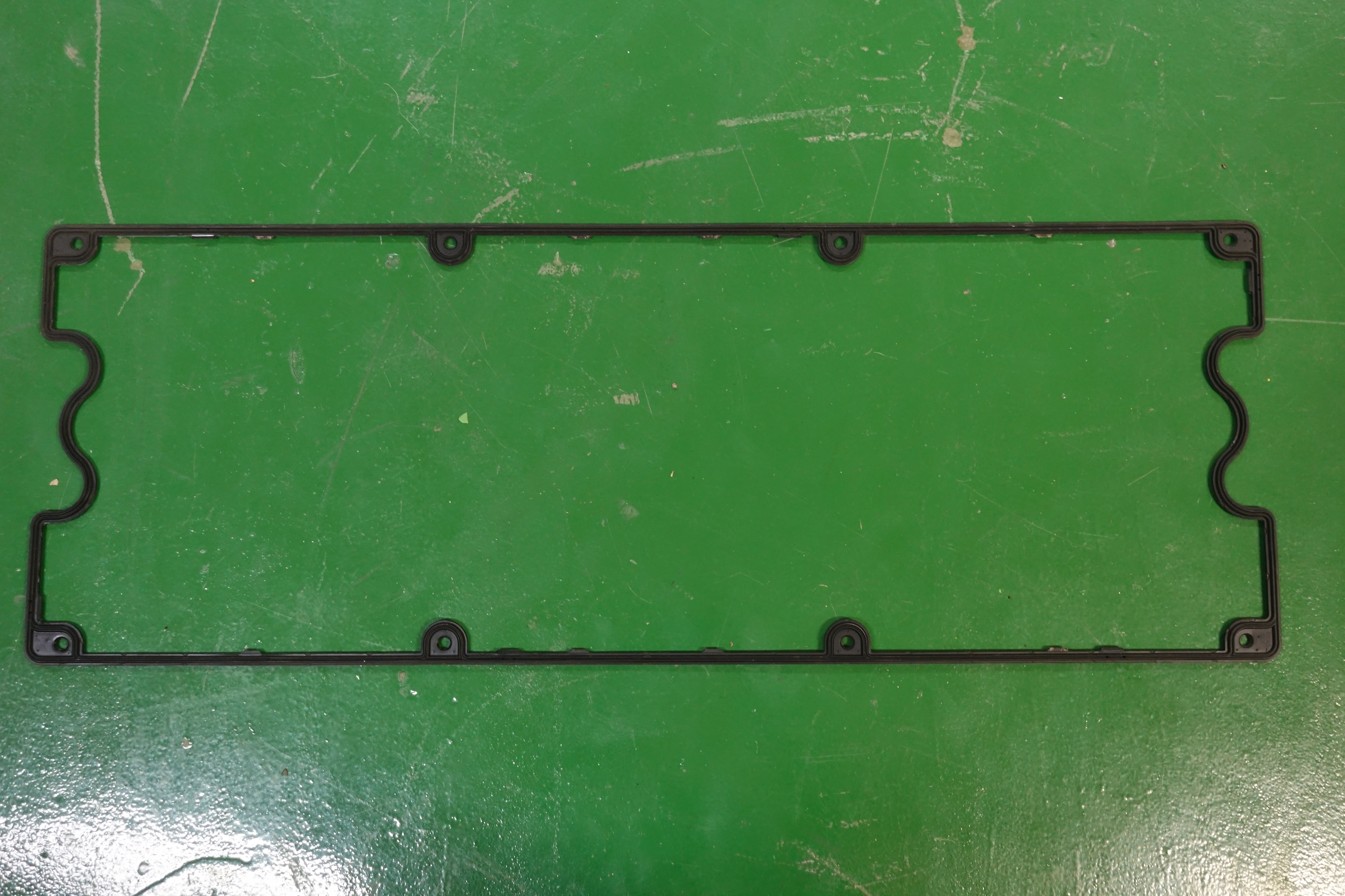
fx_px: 1420
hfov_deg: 50.7
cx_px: 672
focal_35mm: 38
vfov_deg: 35.1
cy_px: 448
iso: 800
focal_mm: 13.92
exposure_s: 1/20
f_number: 2.8
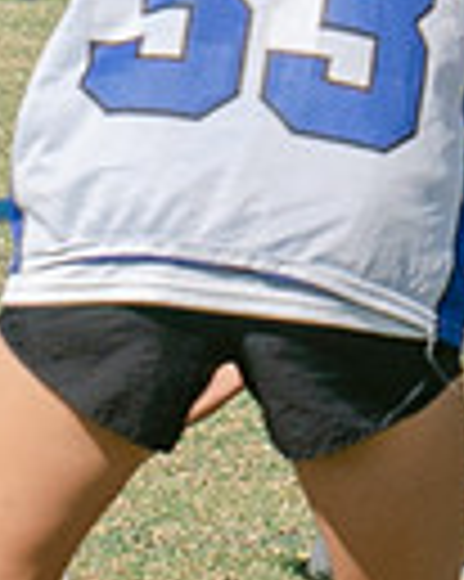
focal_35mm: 940
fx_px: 16155
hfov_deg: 1.6
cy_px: -126
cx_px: 1788
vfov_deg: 2.1
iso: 250
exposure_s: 1/1250
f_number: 5.6
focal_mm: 70
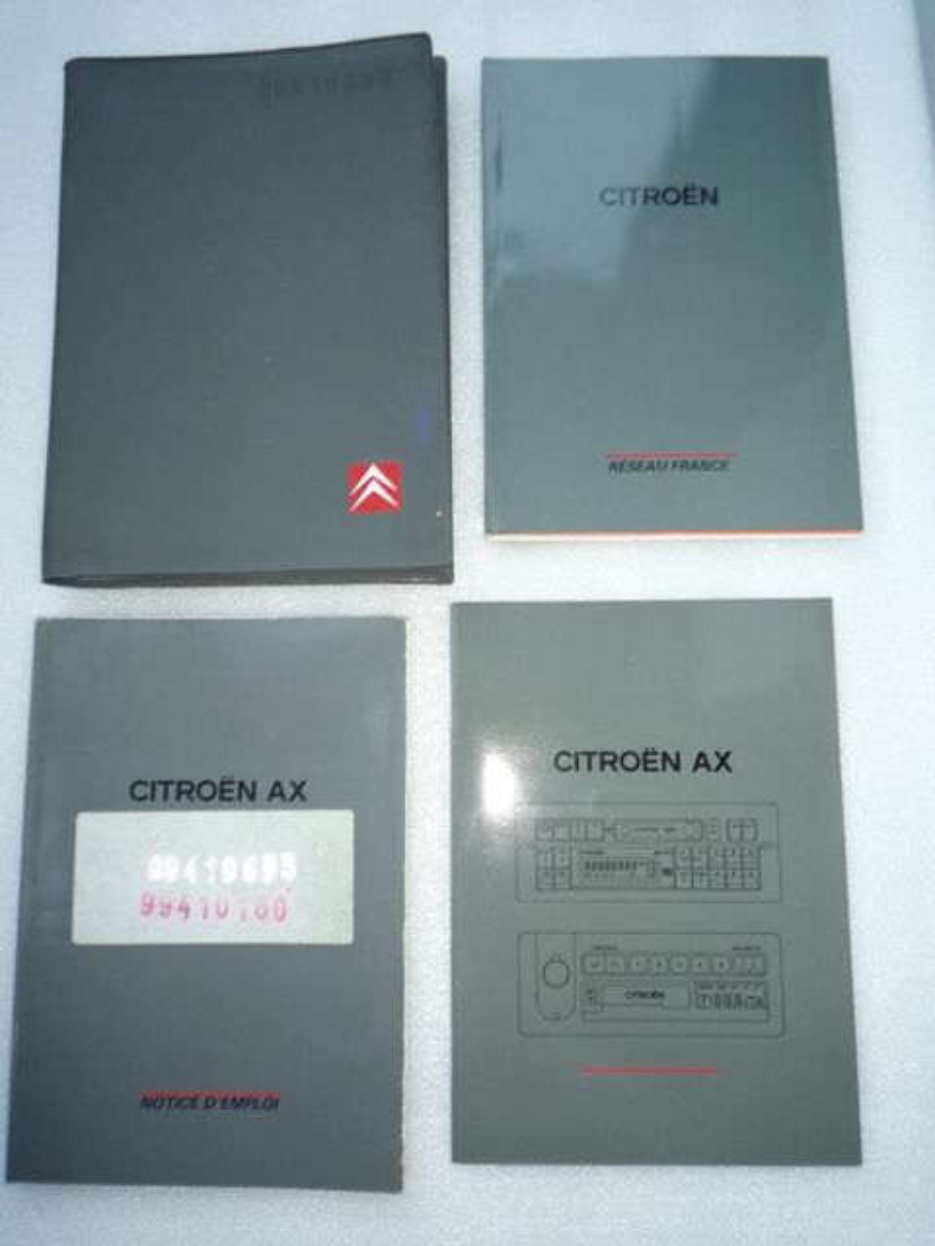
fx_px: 900
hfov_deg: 54.9
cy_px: 623
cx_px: 468
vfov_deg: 69.4
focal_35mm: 25
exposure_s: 1/30
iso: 100
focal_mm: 4.4
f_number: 2.8
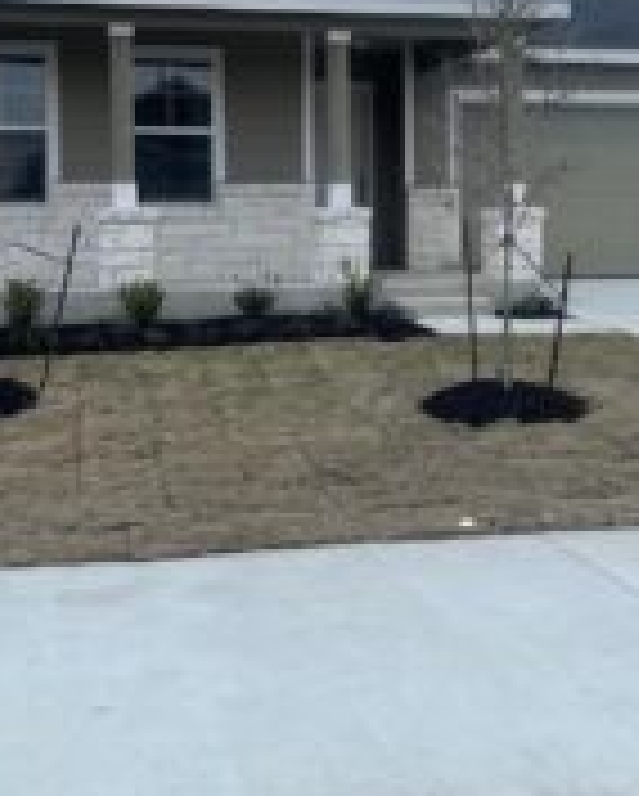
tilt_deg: -2.1
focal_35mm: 55
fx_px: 1298
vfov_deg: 33.8
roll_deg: +0.8
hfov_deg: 27.6
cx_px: 378
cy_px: 274
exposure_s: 1/120
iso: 125
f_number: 1.6
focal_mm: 5.1
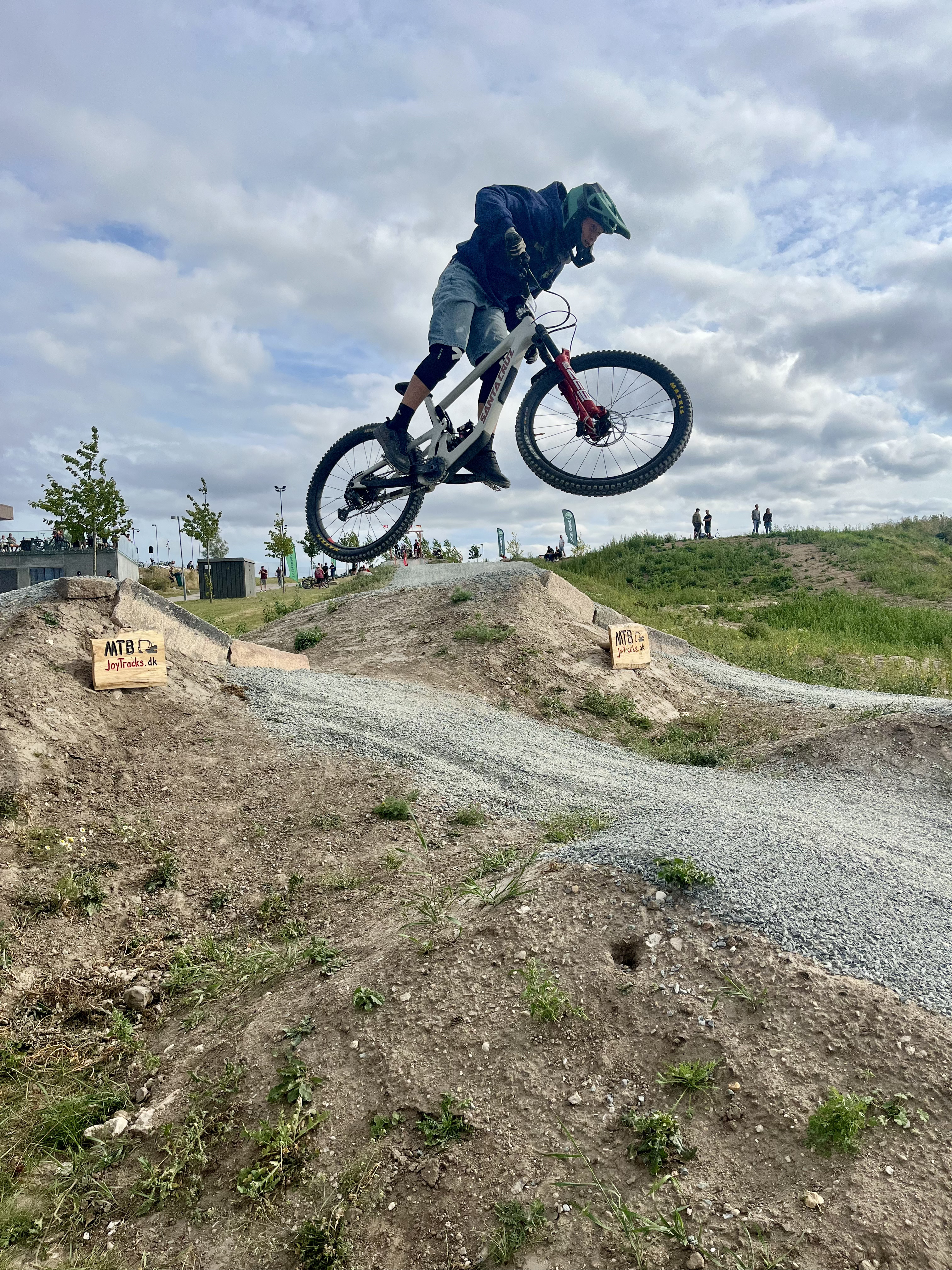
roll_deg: +3.6
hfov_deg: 53.1
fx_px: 953
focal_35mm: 26
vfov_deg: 67.3
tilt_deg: -1.8
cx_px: 476
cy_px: 635
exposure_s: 1/5556
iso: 50
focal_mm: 5.1
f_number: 1.6
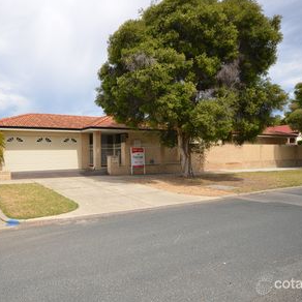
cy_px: 143
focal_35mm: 27
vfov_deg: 59.6
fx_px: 263
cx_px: 96
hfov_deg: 58.1
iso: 100
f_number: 8
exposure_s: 1/250
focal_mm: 13
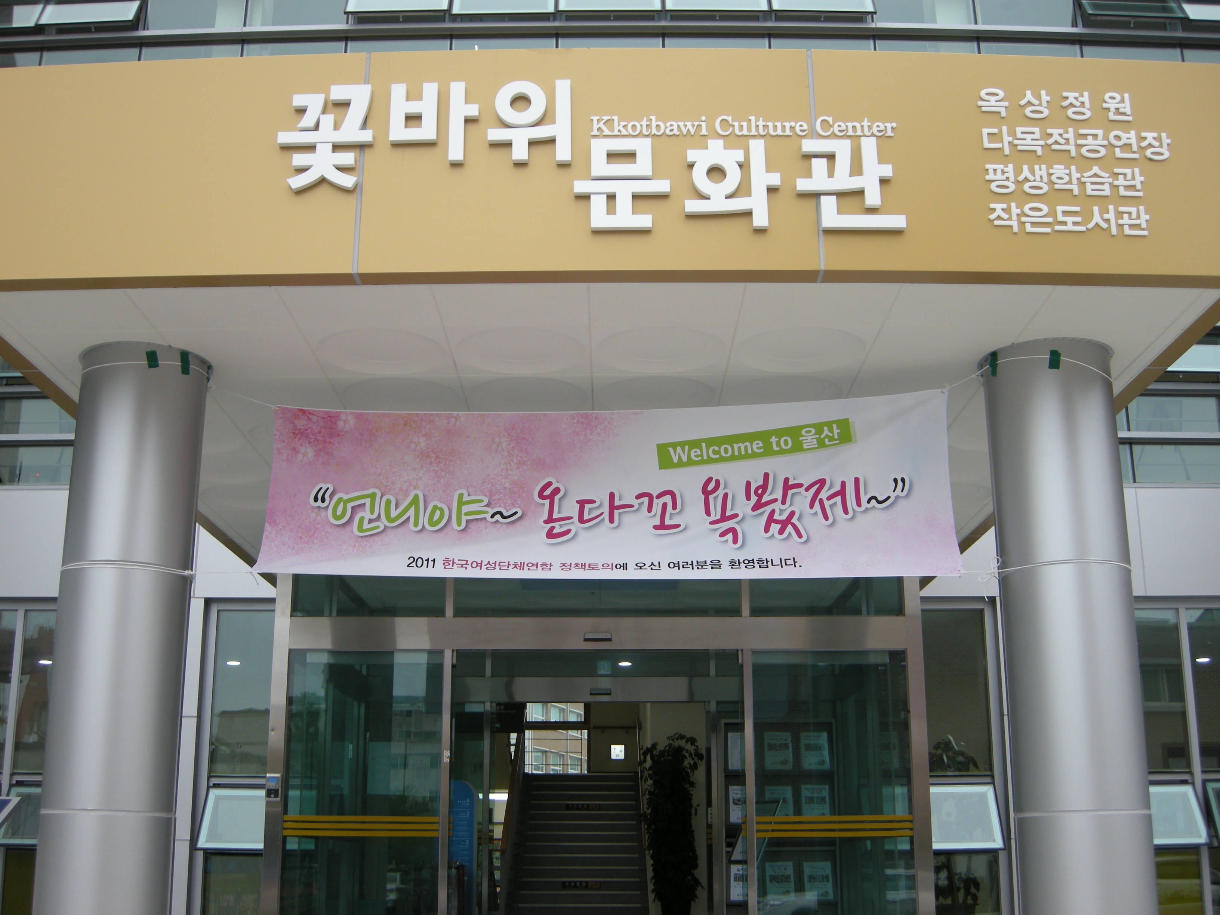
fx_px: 1410
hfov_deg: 46.8
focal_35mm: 40
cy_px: 458
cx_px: 610
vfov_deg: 36.0
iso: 67
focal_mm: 8.5
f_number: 2.9
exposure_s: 1/60
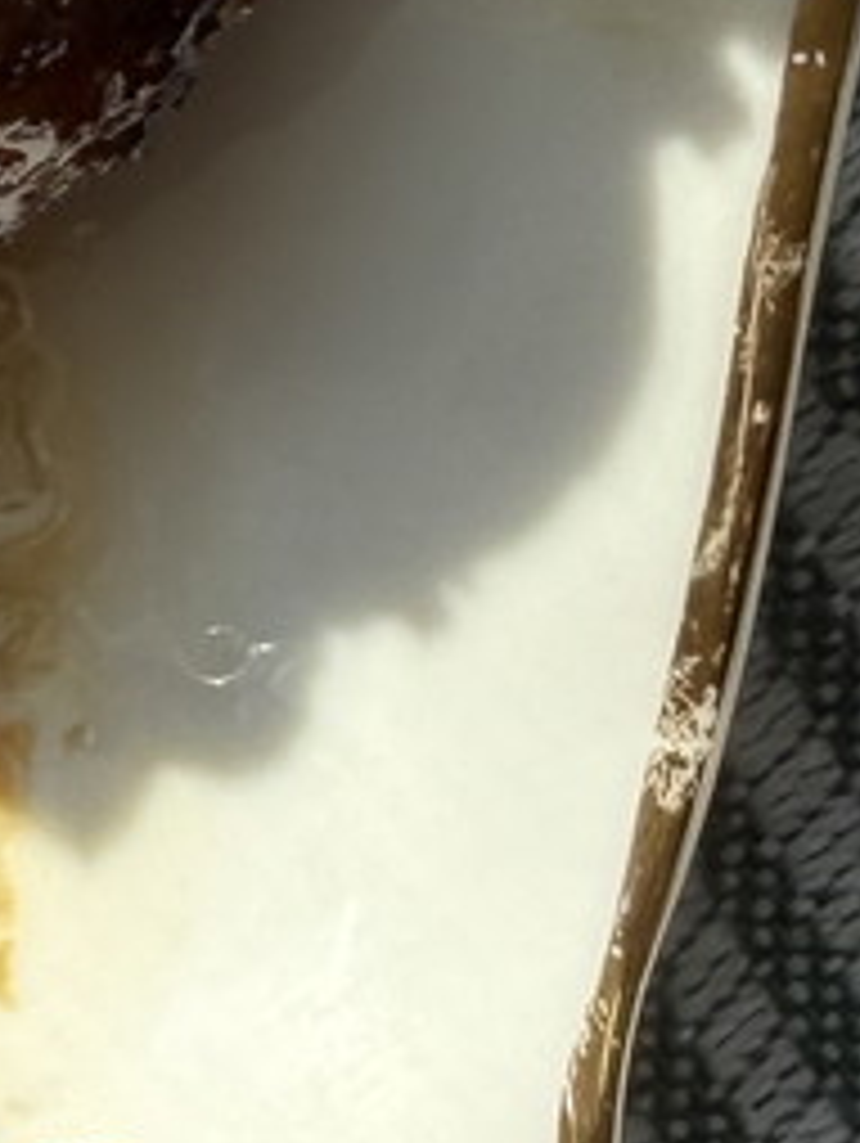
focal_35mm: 151
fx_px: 4994
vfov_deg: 13.1
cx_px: -1189
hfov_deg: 8.9
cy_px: 616
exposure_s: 1/706
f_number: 2.2
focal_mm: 2.22
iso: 64
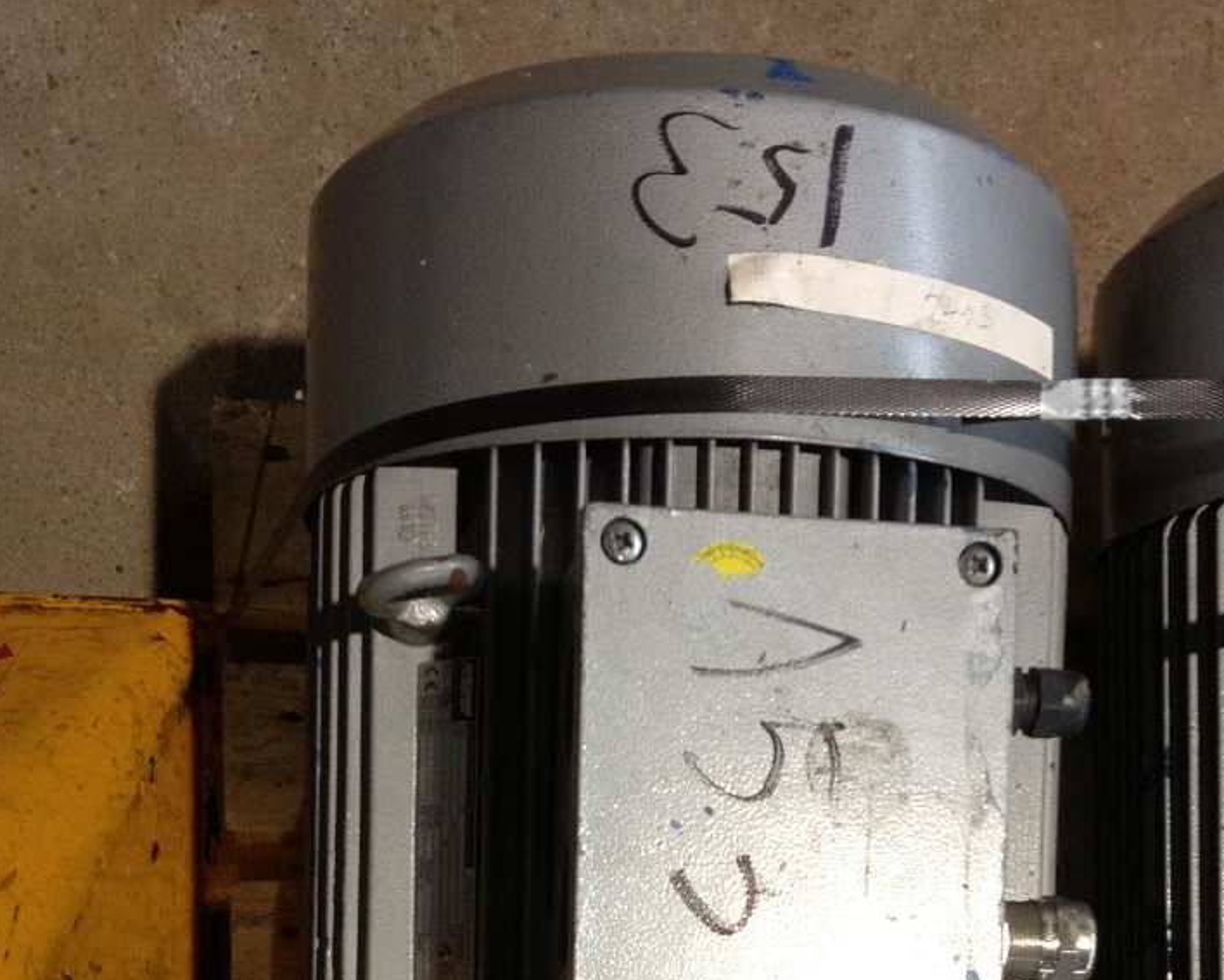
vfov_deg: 22.9
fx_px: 2283
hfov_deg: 30.0
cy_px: 1066
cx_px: 700
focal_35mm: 63
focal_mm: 4.28
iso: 125
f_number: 2.4
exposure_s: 1/20
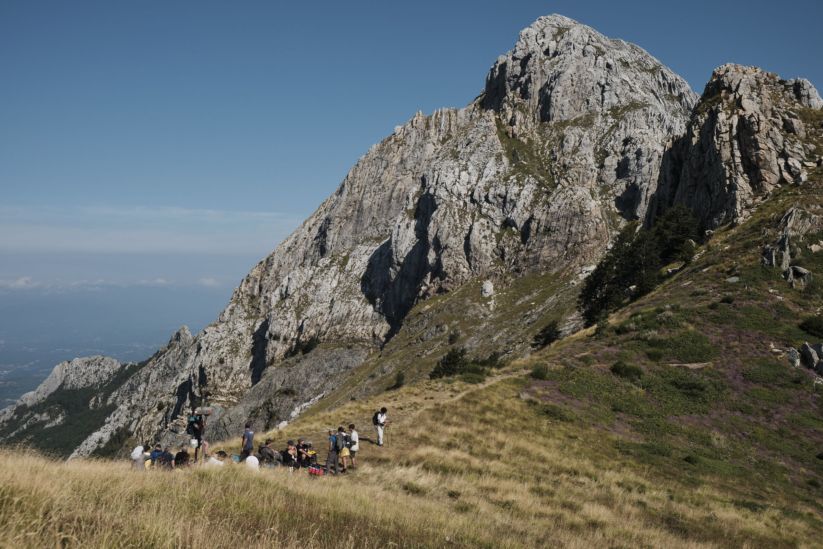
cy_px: 274
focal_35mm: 36
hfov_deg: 53.1
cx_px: 412
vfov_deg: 36.9
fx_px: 823
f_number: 6.4
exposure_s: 1/900
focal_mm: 24.3
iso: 160
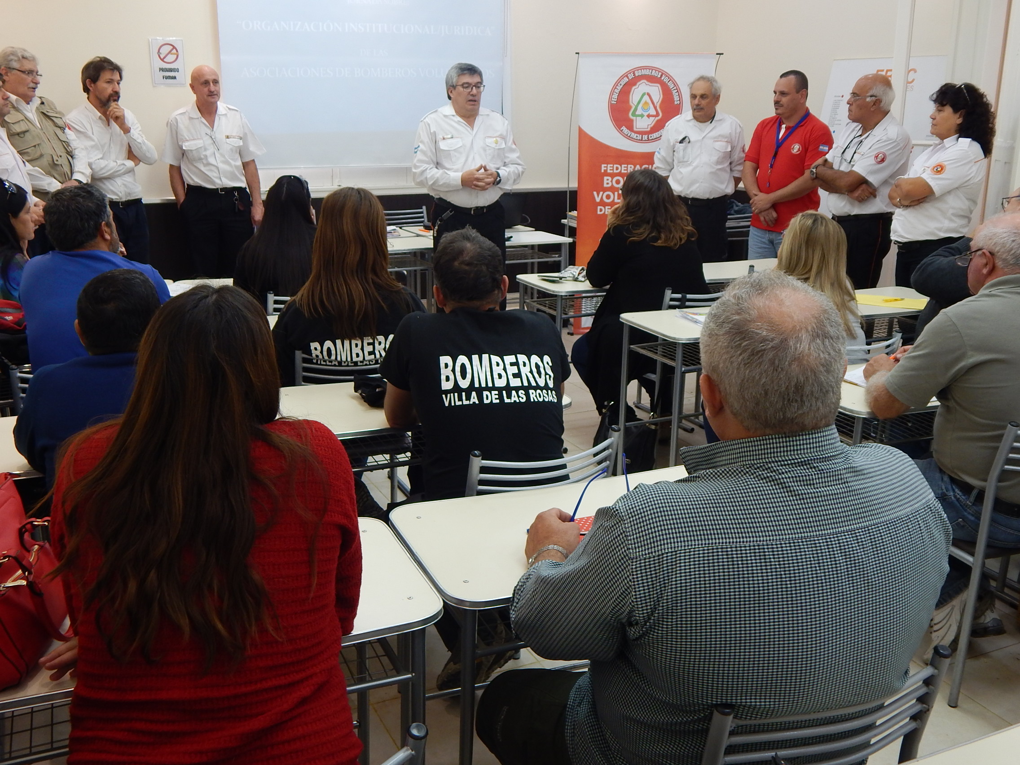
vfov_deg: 41.8
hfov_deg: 54.0
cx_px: 510
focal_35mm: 34
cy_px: 382
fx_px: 1002
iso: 140
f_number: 3.3
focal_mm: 6.1
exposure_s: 1/30
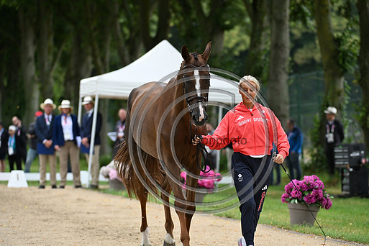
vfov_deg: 6.1
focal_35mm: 226
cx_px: 195
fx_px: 2316
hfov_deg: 9.1
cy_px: 131
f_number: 4.5
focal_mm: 200
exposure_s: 1/800
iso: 1400
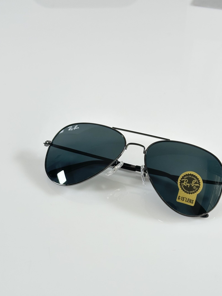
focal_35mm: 58
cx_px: 131
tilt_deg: -44.1
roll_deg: +0.1
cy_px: 165
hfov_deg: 25.2
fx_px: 496
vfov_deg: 33.2
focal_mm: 6.86
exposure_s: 1/121
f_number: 1.78
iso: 80
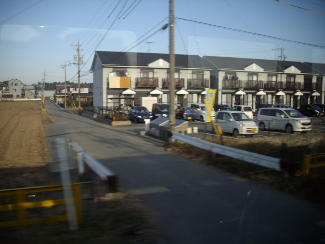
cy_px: 122
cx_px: 162
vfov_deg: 38.7
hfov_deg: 50.1
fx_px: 347
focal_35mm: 37
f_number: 5.6
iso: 80
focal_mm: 6.2
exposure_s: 1/200
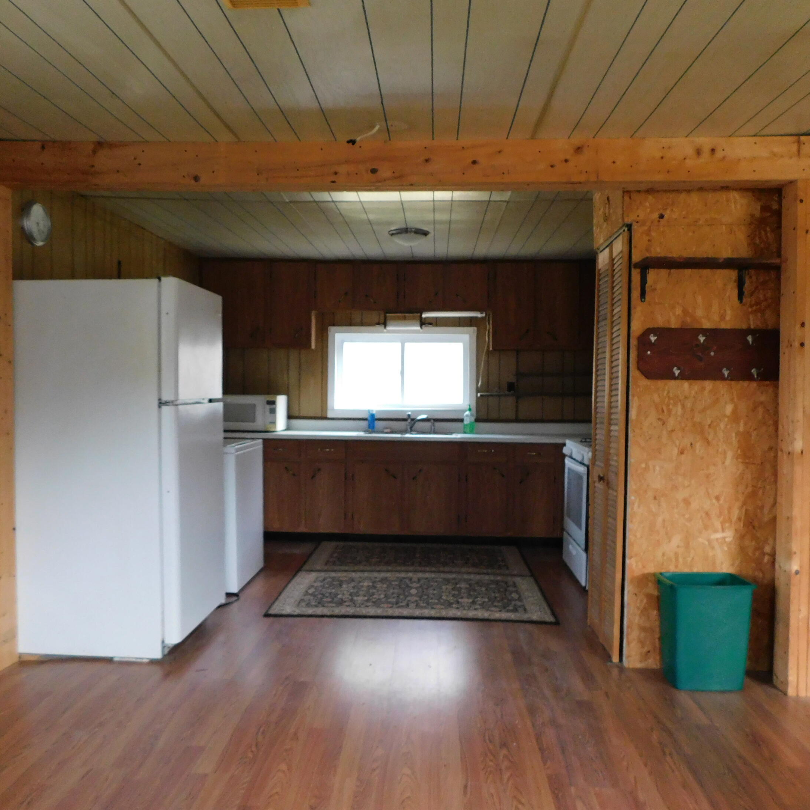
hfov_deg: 57.3
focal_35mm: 28
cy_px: 413
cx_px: 396
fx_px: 741
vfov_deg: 57.3
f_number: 3
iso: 400
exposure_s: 1/25
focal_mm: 4
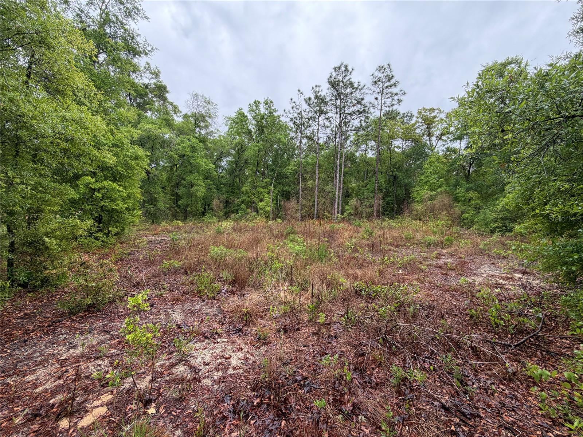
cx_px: 292
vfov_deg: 85.7
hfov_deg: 102.1
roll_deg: -1.5
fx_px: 236
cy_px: 218
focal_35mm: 14
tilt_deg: -2.6
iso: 40
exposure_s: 1/228
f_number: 2.2
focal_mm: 2.22
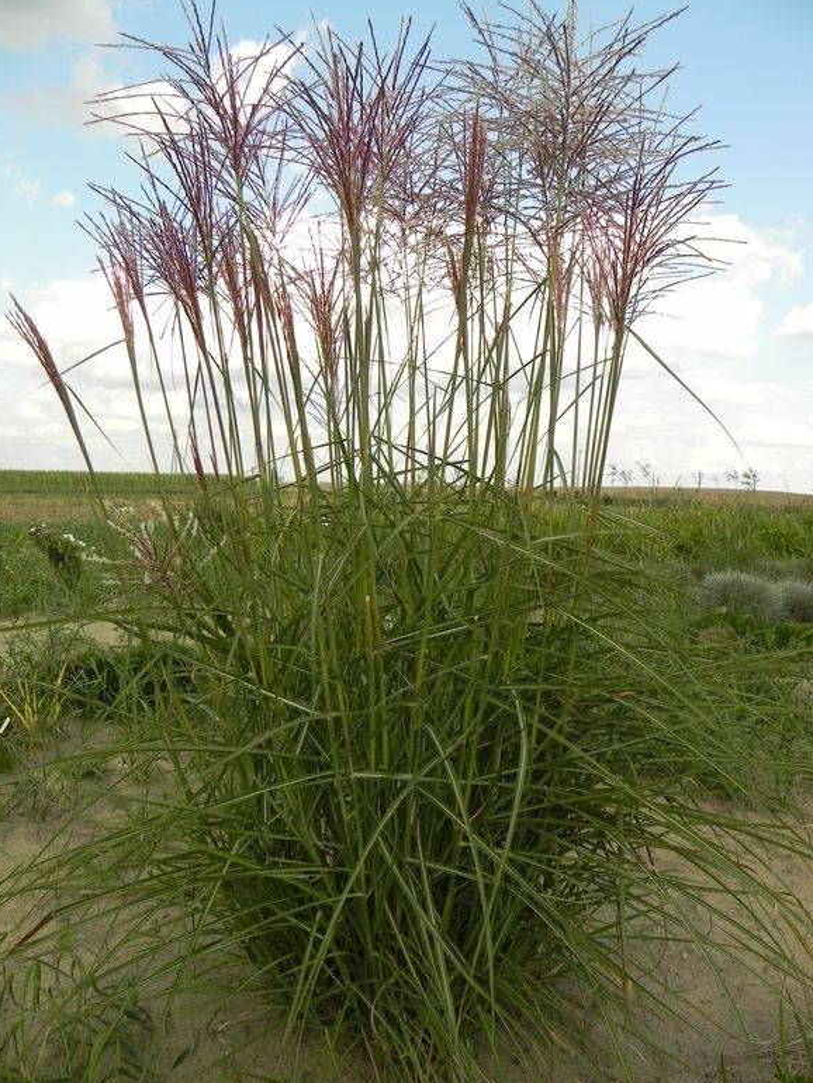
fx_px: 845
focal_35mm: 27
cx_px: 392
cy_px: 526
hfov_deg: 51.4
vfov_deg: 65.3
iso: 160
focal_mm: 4.6
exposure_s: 1/800
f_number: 3.5
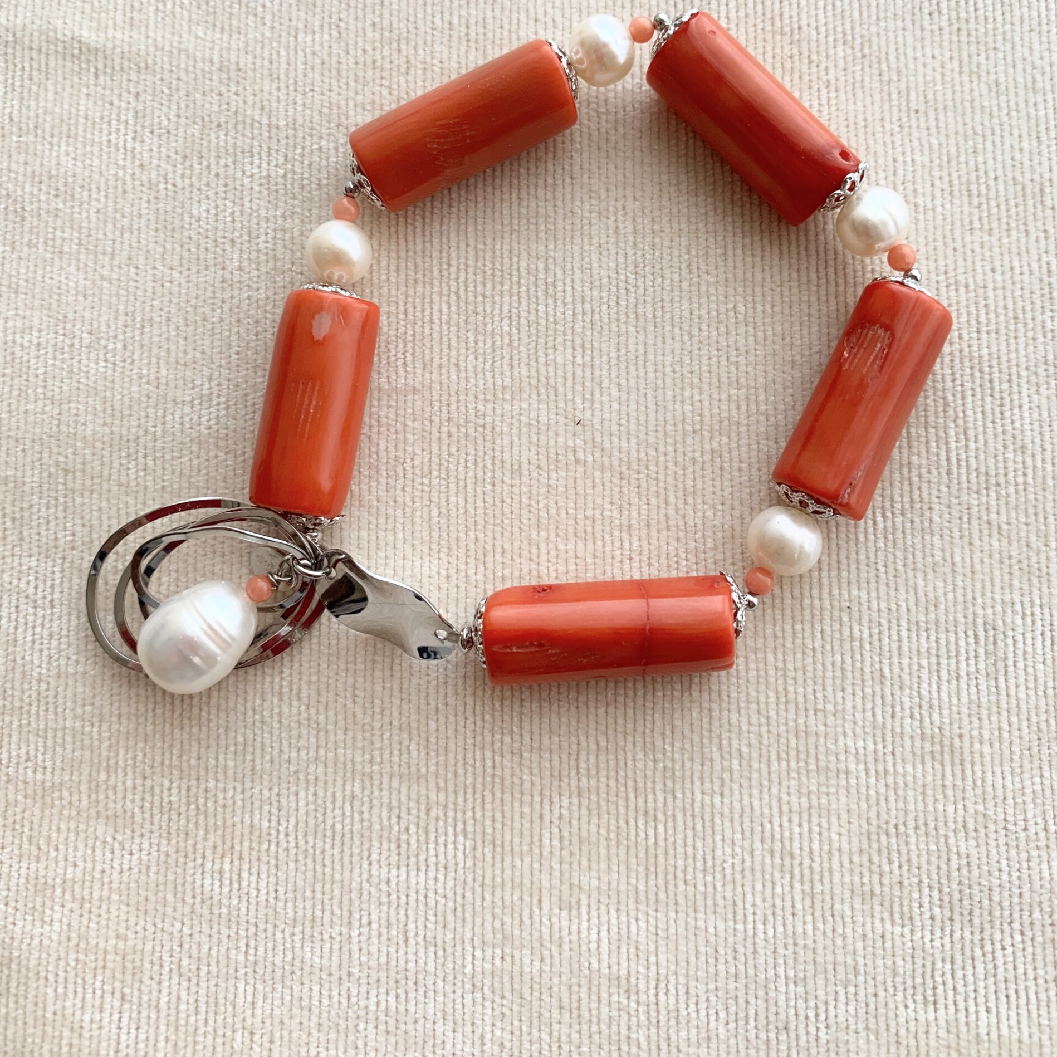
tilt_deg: -81.6
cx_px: 523
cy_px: 410
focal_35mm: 31
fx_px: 1071
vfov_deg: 52.1
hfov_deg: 52.5
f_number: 1.8
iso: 64
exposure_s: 1/121
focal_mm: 4.25
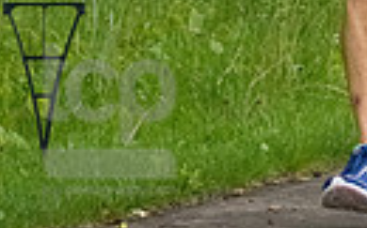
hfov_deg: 5.7
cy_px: -186
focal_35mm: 370
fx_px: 3698
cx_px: 419
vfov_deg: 3.5
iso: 6400
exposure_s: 1/1250
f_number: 5.6
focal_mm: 70
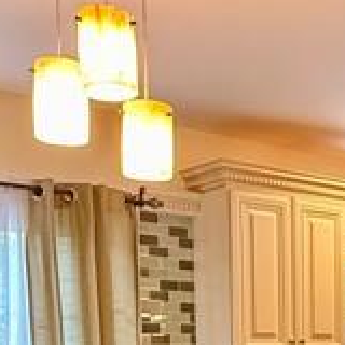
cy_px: 427
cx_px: 412
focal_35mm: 79
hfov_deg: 20.5
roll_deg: +0.0
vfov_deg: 20.4
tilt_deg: -4.4
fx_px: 891
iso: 800
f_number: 2.2
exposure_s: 1/60
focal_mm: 2.22
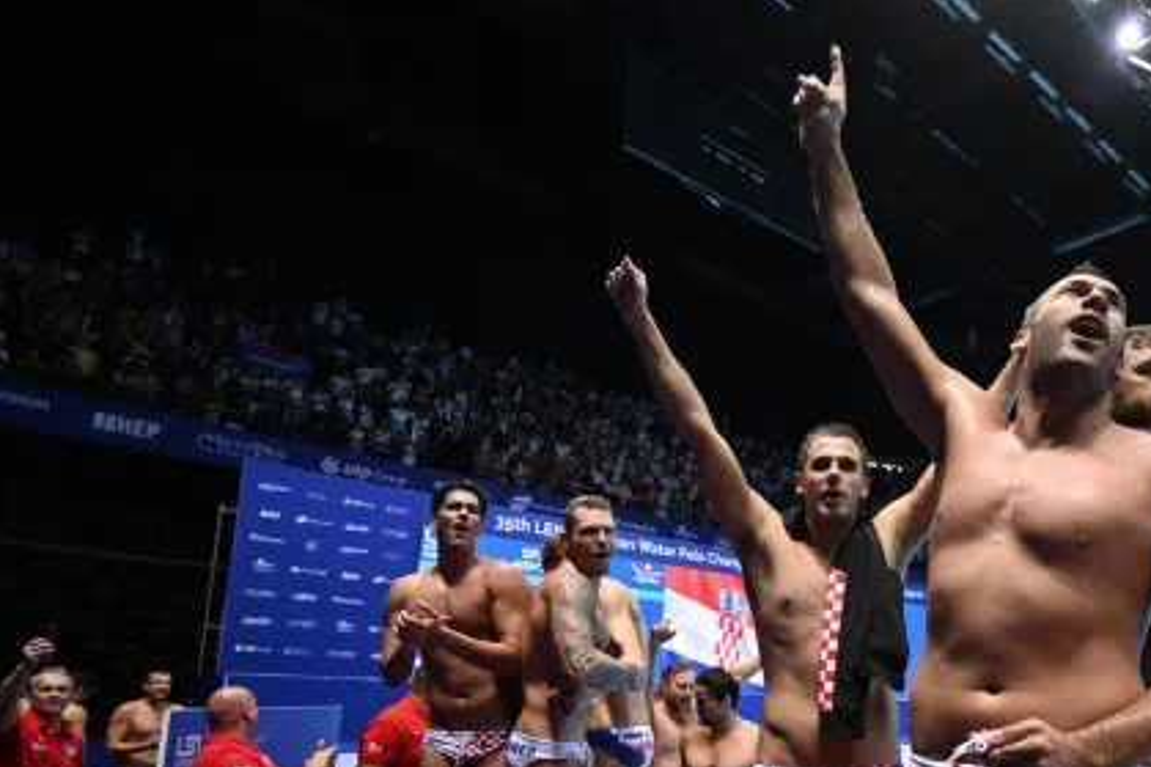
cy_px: 498
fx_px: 671
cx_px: 662
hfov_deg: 80.7
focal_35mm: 21
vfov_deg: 58.4
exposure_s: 1/1250
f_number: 4
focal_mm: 16
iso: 4000
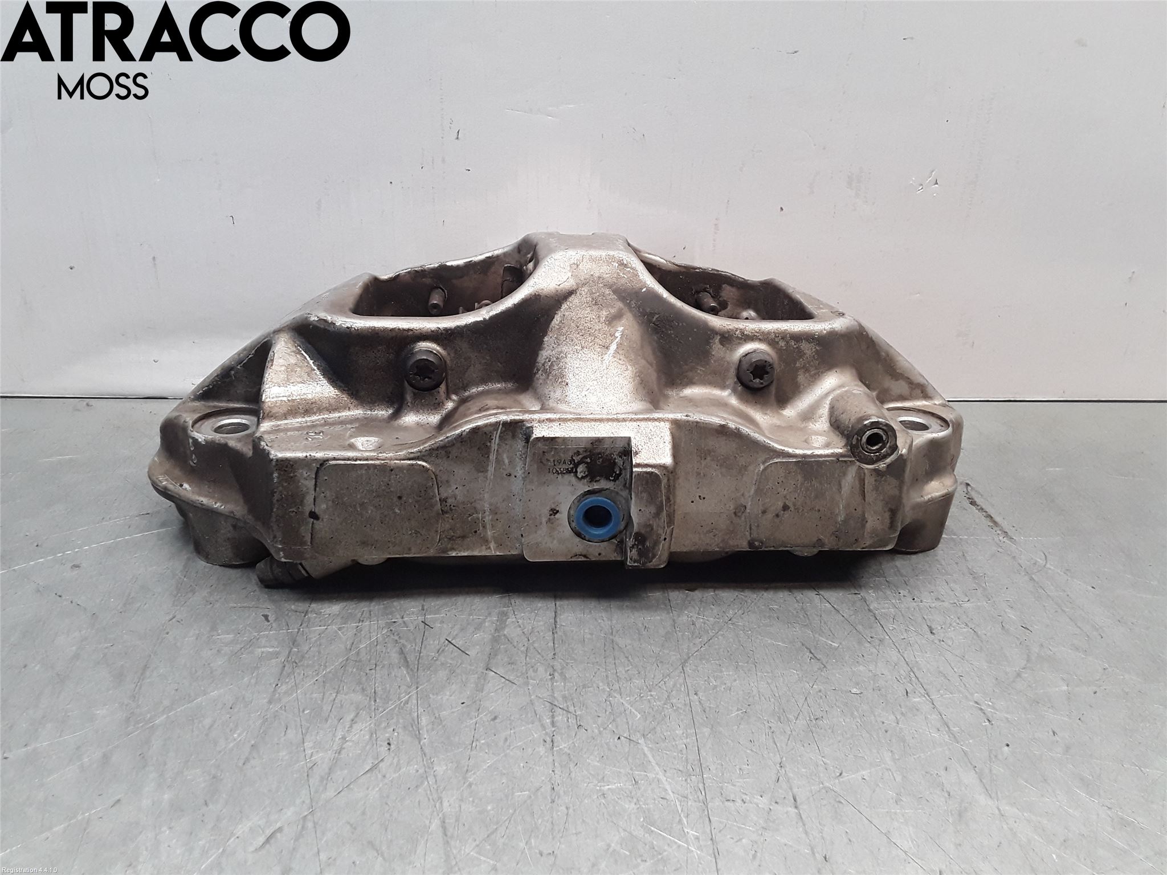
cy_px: 438
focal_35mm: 28
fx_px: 944
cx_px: 584
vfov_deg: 49.7
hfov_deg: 63.4
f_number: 1.9
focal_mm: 2.91
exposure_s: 1/100
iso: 80
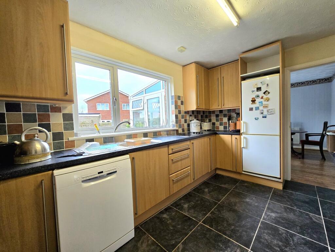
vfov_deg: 89.9
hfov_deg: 106.2
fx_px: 126
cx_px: 168
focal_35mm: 13
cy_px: 126
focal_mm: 2.2
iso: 200
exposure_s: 1/100
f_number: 2.2
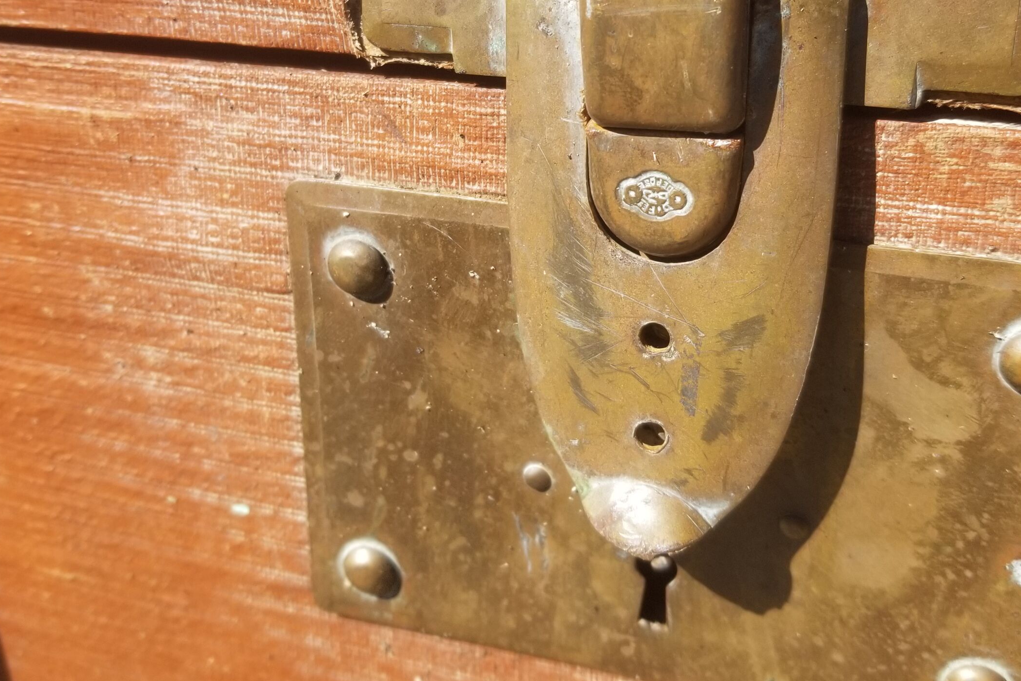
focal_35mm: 37
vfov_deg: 35.3
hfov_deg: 51.8
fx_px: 1049
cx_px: 560
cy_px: 182
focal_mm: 4.25
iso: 50
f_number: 1.7
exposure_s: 1/1168
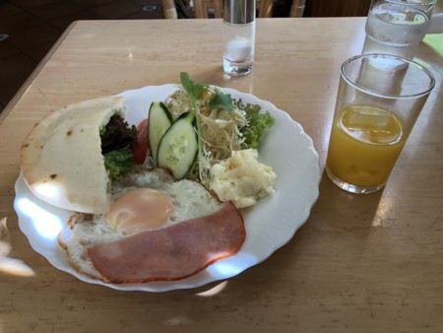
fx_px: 359
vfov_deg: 49.8
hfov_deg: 63.4
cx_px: 222
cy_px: 166
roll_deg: +1.3
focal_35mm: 28
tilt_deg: -42.3
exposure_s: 1/120
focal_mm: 4
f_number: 1.8
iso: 64
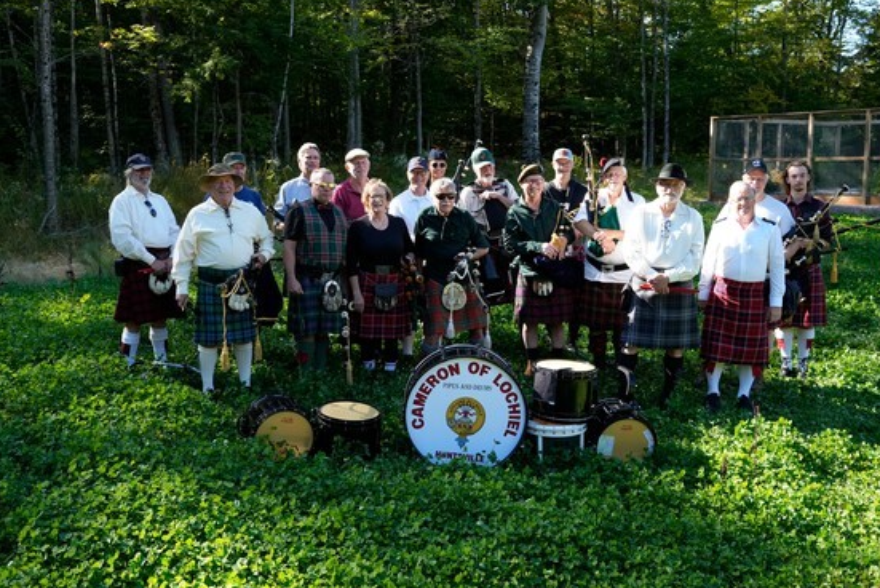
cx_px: 425
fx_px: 905
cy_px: 281
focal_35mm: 37
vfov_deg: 36.0
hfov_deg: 51.9
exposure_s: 1/400
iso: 800
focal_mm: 34
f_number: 7.1
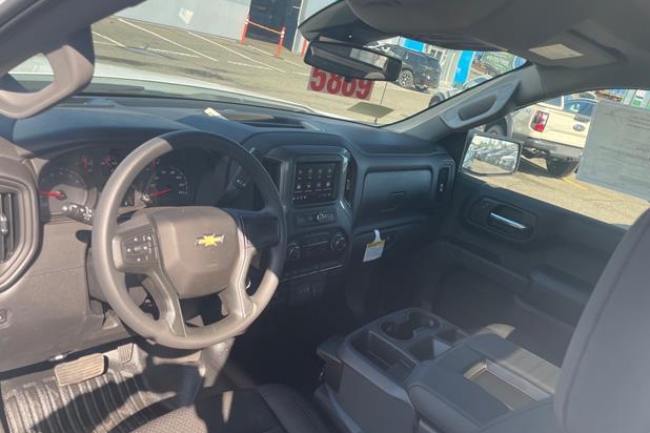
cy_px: 225
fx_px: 506
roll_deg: -14.8
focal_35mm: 28
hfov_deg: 65.5
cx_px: 328
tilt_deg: -21.9
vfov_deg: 46.4
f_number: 1.6
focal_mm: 4.2
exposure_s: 1/220
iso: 32
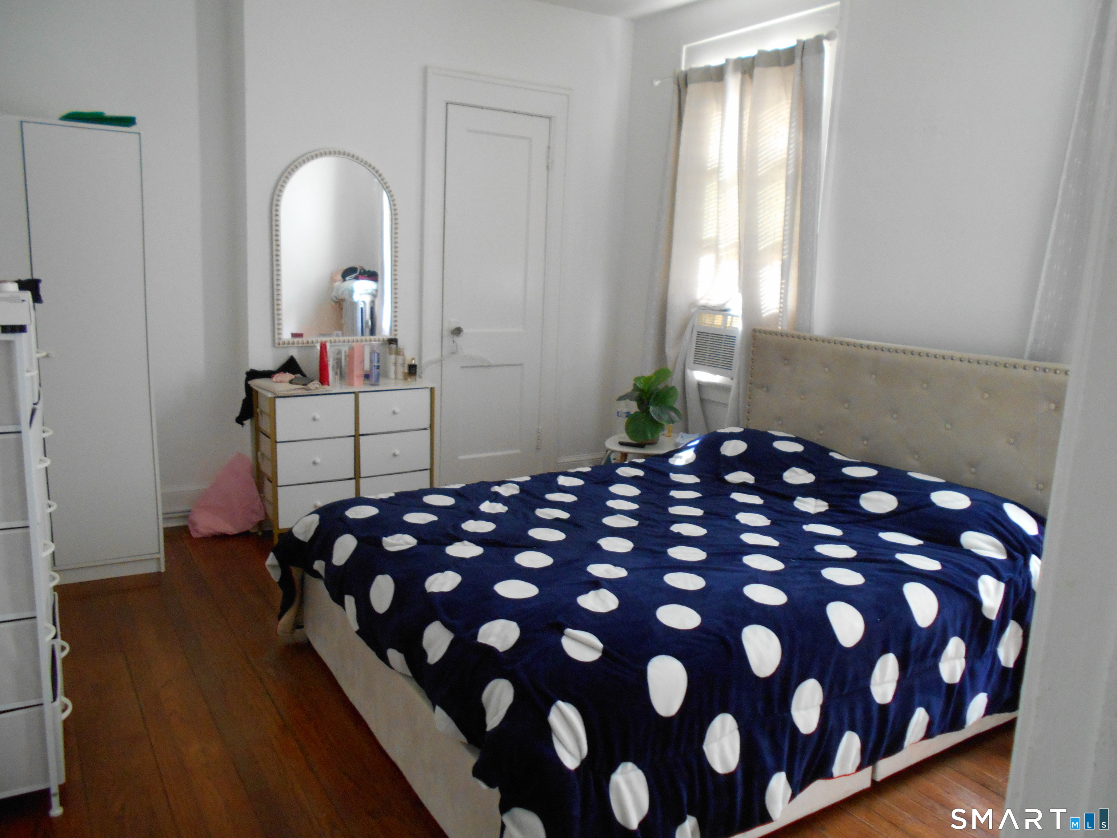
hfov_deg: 67.3
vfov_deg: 53.1
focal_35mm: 26
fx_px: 839
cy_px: 419
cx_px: 558
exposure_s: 1/30
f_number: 3.2
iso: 360
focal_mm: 4.6
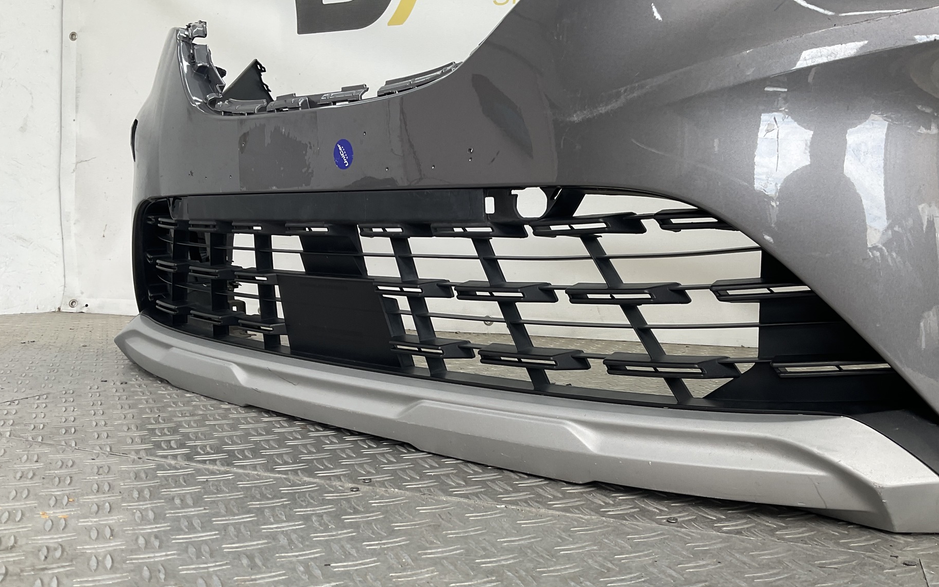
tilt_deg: -6.9
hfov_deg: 56.7
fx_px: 870
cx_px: 490
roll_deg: -2.8
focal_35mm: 34
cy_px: 347
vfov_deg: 37.1
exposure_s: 1/122
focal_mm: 3
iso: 16
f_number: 1.8
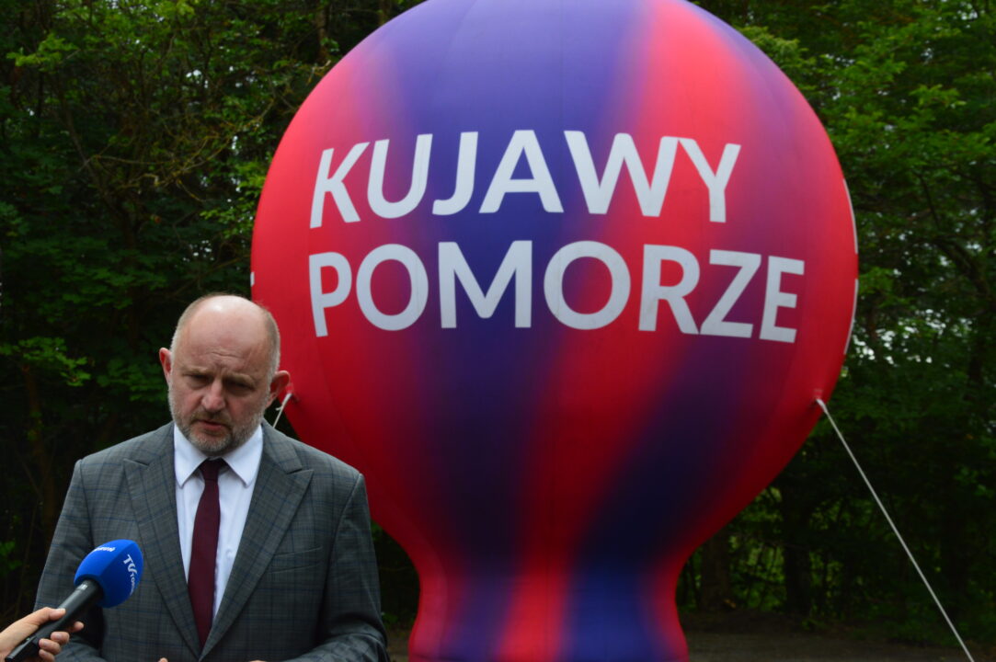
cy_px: 331
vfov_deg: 21.5
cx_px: 498
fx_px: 1741
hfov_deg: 31.9
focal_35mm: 63
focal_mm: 42
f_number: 10
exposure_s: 1/250
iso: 400
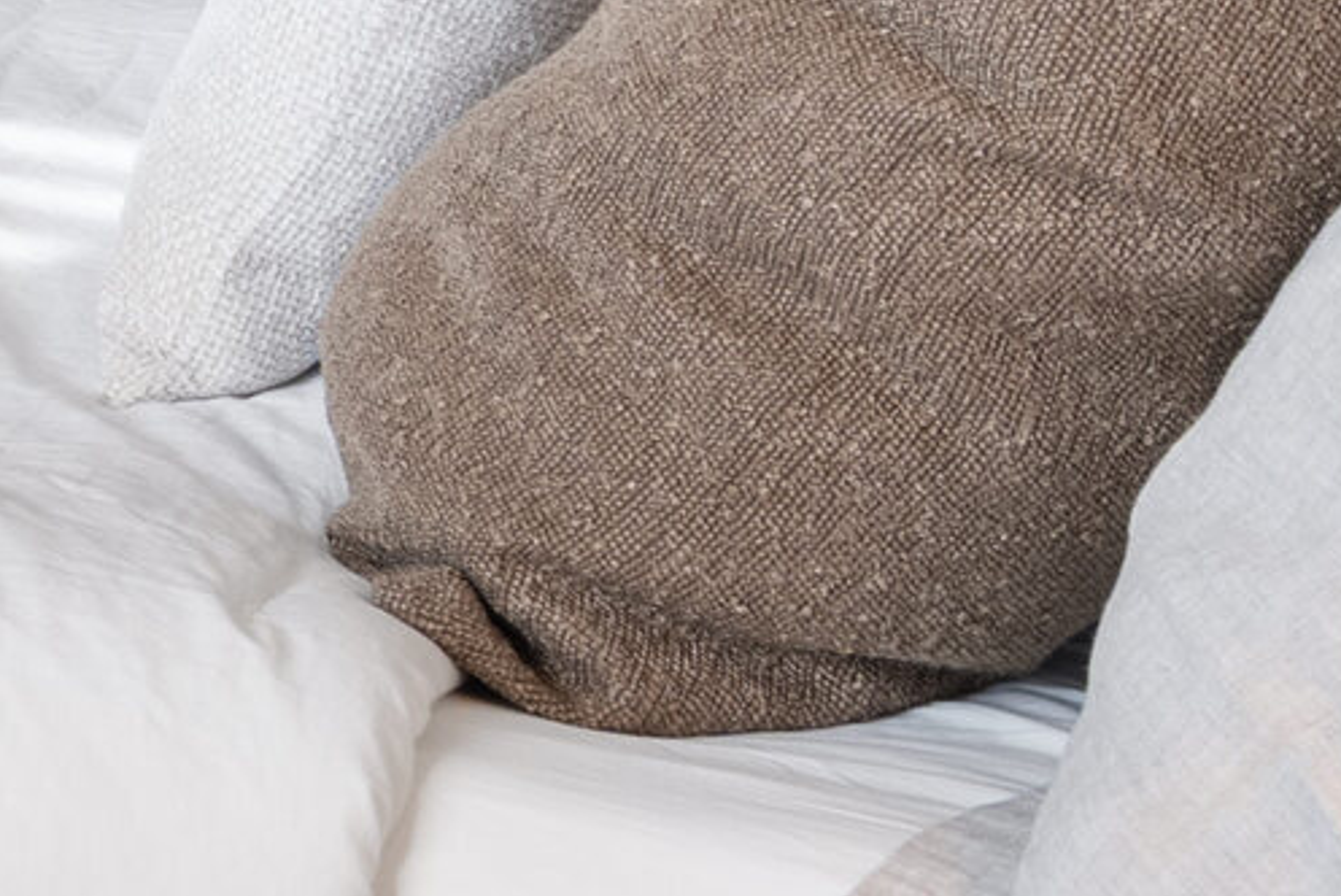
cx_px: -1711
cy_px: -637
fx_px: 3913
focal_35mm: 105
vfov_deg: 12.1
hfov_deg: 14.3
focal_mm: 17
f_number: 8
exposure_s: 1/3
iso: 320
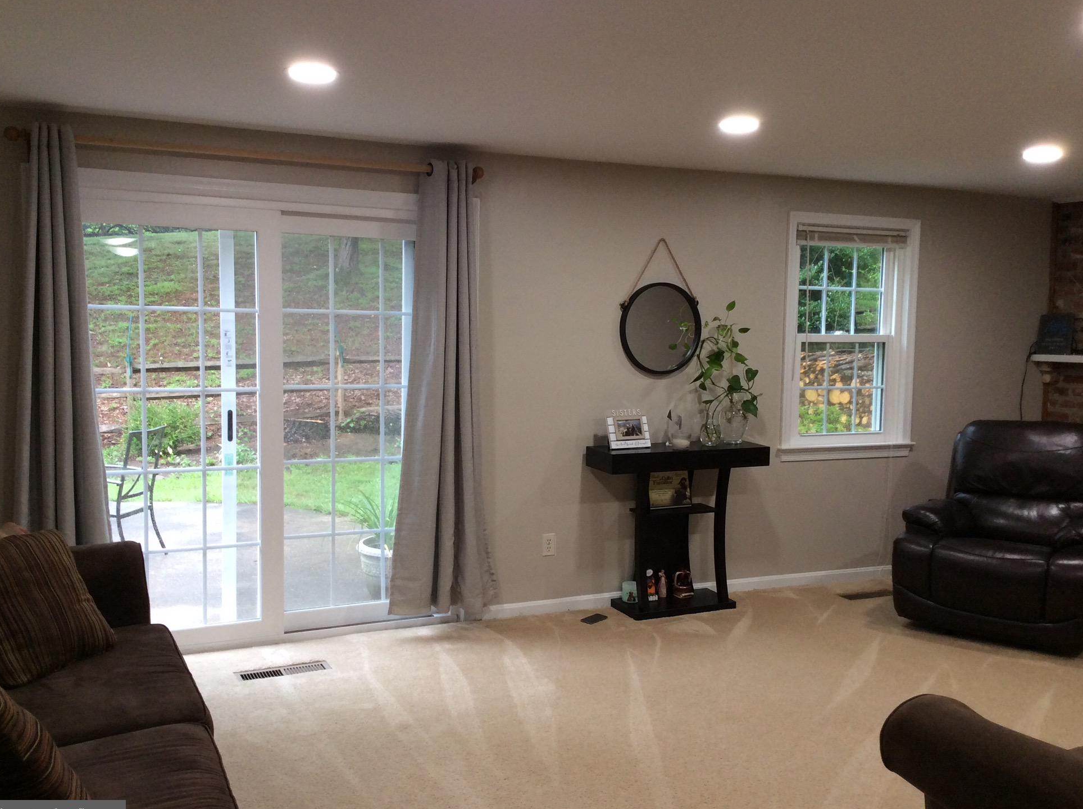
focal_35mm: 34
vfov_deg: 41.7
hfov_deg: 54.0
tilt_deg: -4.4
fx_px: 1062
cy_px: 416
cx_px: 562
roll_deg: -0.7
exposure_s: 1/24
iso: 64
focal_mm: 3.3
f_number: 2.4
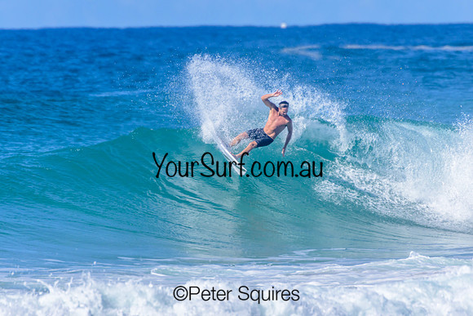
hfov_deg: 2.3
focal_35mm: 900
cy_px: 158
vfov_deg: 1.5
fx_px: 11827
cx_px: 236
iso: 900
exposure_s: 1/2000
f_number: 11
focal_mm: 900
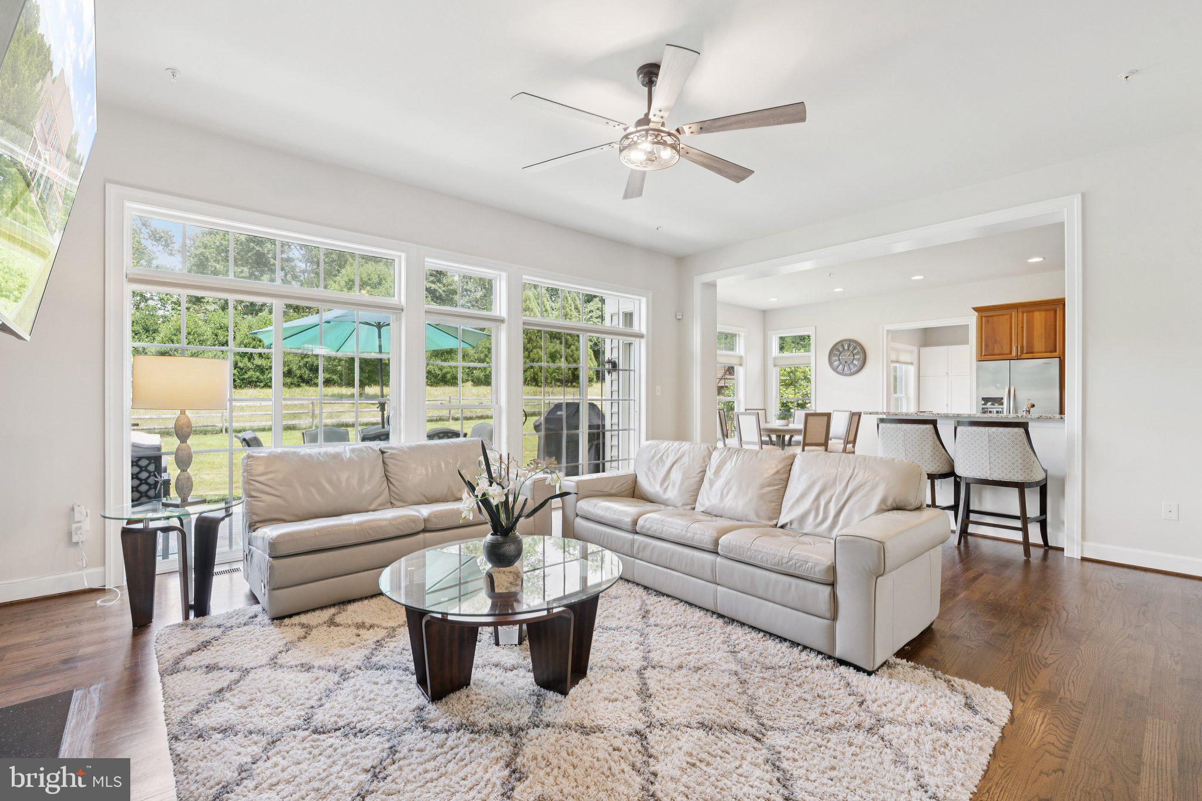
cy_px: 400
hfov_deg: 96.7
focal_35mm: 16
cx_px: 601
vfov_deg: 73.7
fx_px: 534
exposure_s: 1/30
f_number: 7.1
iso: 400
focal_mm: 16
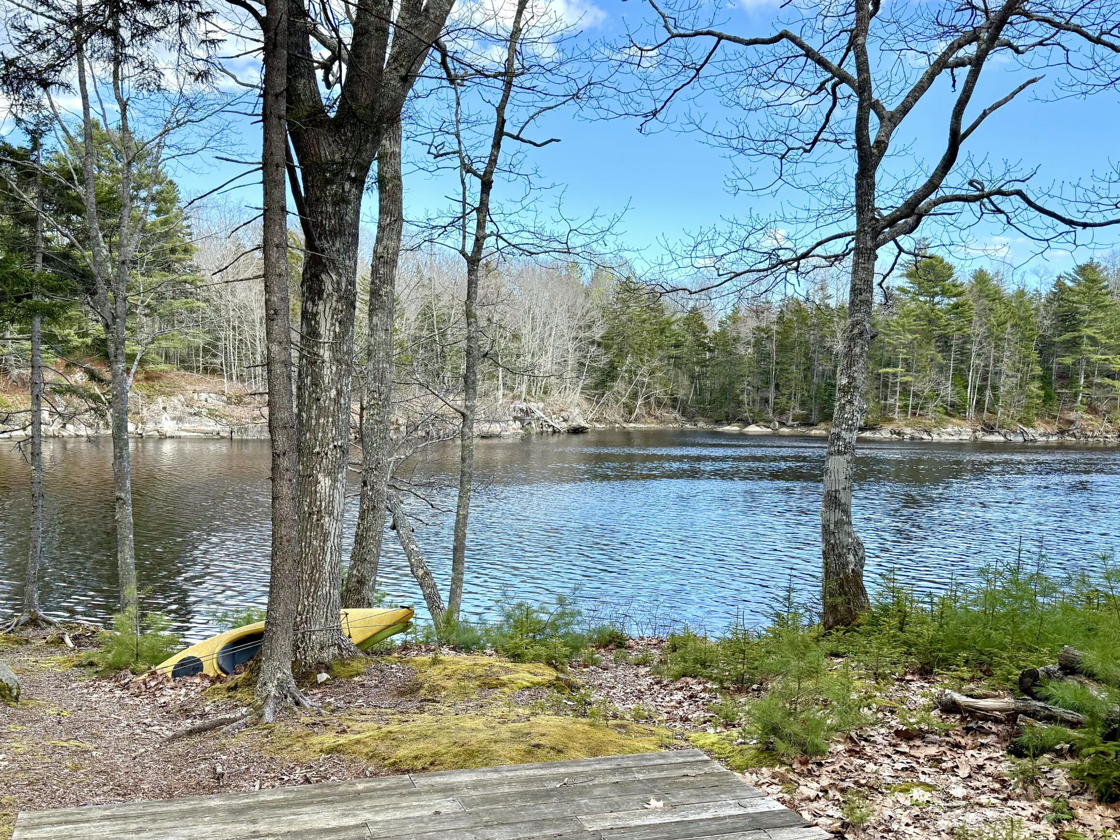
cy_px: 496
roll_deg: -1.4
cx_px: 488
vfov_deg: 45.2
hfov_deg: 58.2
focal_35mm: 31
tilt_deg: -6.5
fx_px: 1003
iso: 100
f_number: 1.78
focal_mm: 6.76
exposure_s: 1/1689
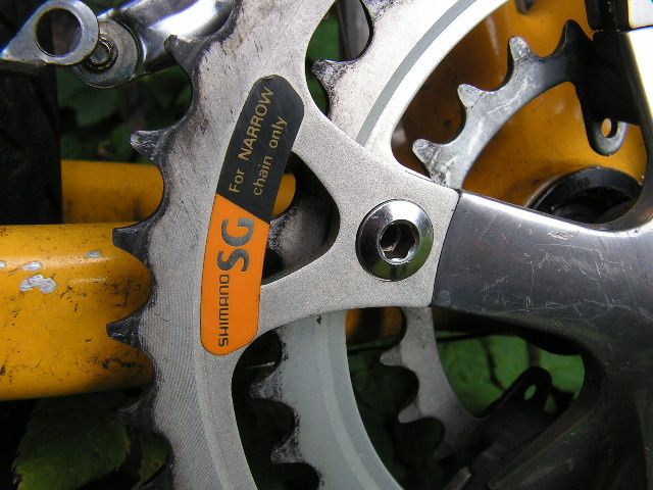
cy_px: 245
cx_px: 326
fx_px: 679
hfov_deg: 51.4
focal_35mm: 36
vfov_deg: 39.7
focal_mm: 6
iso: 64
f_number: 4.8
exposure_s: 1/80
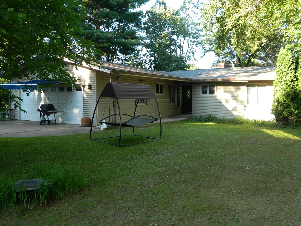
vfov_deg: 40.7
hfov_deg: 52.6
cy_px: 113
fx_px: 304
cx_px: 150
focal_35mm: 35
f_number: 3.3
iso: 80
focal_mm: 6.2
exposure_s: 1/60
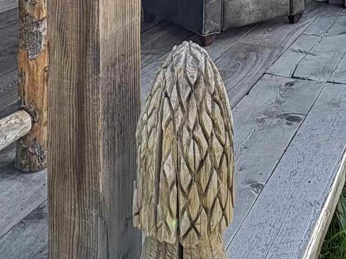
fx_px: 590
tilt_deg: +3.9
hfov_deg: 32.2
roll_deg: +1.2
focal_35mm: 59
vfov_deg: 19.9
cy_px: -174
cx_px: 250
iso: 64
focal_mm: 2.22
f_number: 2.2
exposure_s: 1/392
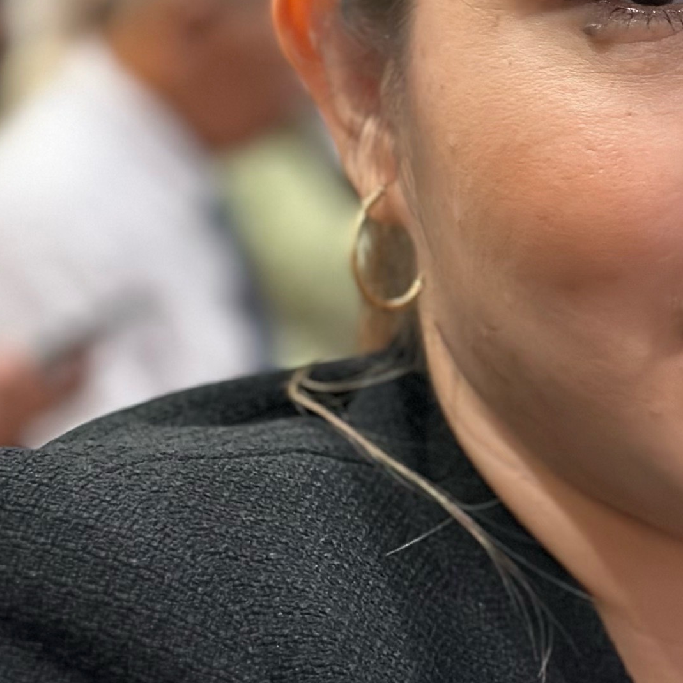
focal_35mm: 160
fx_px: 3572
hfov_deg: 10.7
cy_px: 279
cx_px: 827
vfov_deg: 10.9
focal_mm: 6.86
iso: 400
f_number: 1.78
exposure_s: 1/60
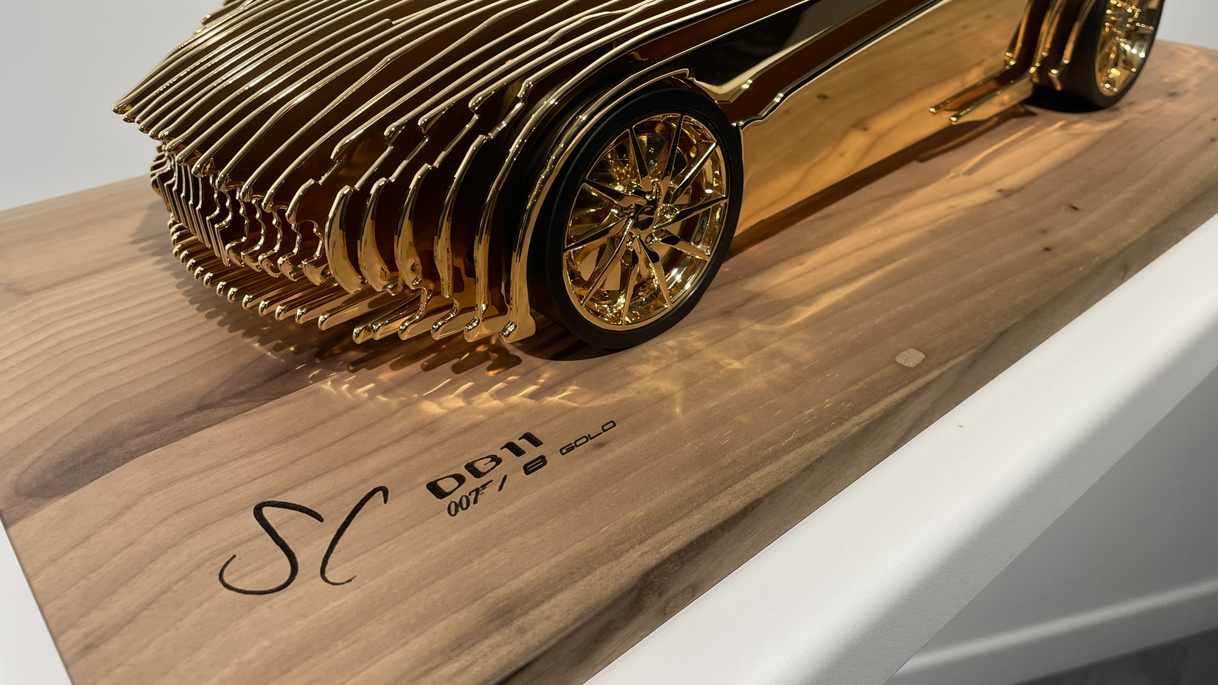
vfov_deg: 39.8
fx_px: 937
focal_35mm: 29
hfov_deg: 66.1
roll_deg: +0.9
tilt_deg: -24.4
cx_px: 615
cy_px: 237
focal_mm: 4.2
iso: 50
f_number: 1.6
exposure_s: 1/100
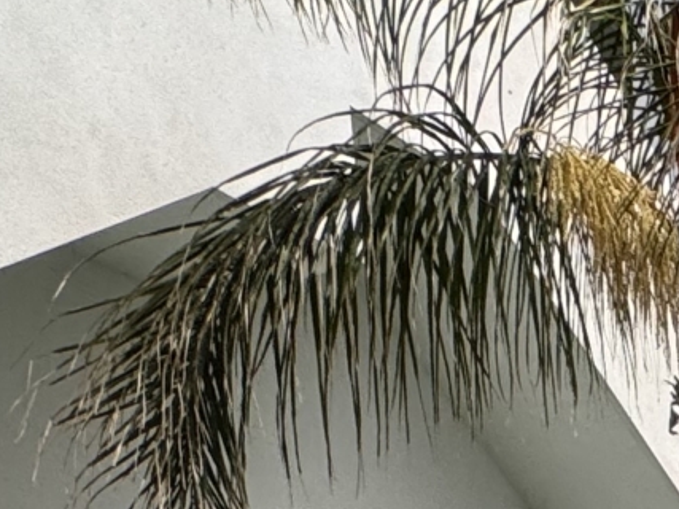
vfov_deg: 11.8
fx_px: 1647
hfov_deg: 17.6
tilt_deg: -10.6
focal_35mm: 84
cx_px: 1299
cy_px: 1416
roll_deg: +2.3
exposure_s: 1/2674
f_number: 2.2
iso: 50
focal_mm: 2.22
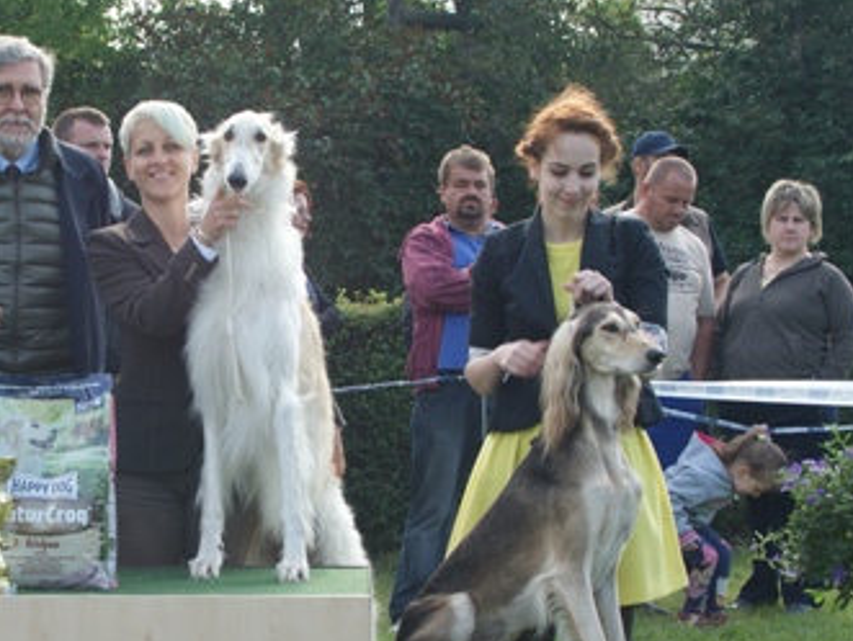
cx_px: 204
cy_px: 441
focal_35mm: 78
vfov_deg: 18.9
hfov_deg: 24.7
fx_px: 1924
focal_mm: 28
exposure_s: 1/80
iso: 100
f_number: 8
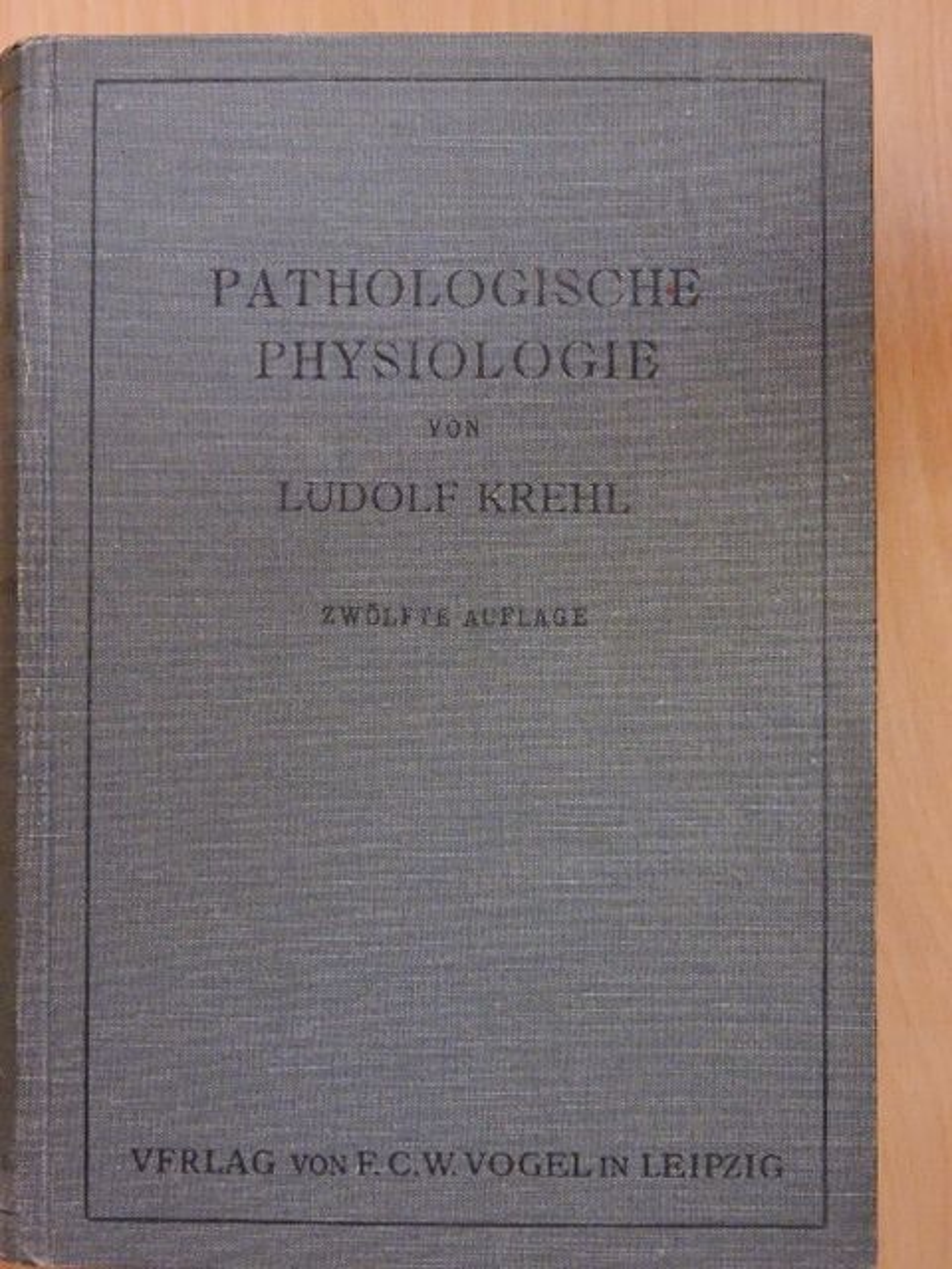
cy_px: 634
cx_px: 476
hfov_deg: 24.4
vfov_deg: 32.2
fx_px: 2200
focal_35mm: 60
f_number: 4.2
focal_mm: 10.7
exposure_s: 1/80
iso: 1600
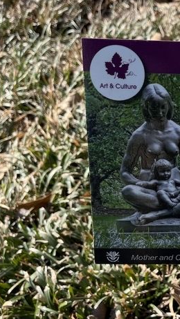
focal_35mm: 49
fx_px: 416
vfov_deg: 42.1
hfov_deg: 22.6
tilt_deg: -46.5
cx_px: 213
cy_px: 170
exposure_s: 1/1212
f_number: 1.6
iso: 50
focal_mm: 5.1
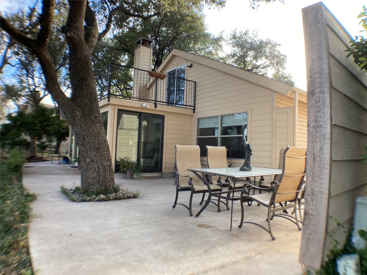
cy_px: 138
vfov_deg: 49.7
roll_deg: -2.7
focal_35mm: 28
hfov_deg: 63.4
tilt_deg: +3.8
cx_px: 184
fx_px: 297
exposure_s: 1/144
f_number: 1.8
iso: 20
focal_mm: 3.99
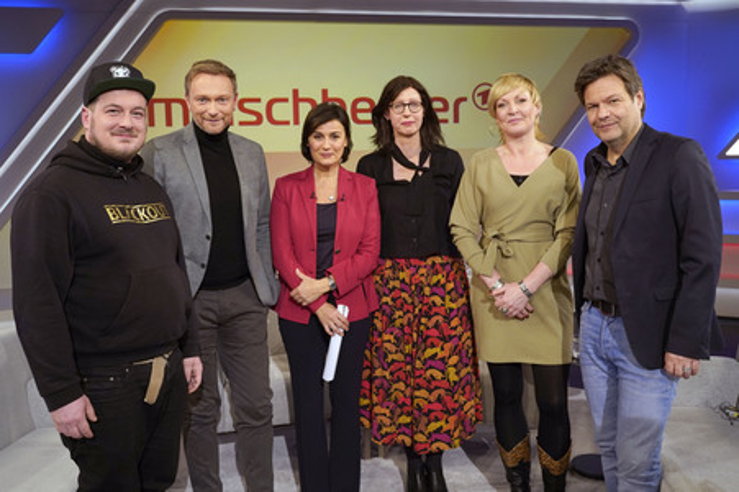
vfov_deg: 39.9
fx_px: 677
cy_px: 246
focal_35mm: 33
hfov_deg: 57.3
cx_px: 370
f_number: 5.6
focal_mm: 33
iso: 1600
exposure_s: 1/160
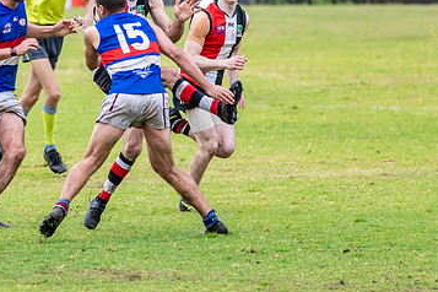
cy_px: 85
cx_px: 163
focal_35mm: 1024
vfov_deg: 1.3
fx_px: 12458
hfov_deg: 2.0
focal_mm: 420
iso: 1250
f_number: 7.1
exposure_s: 1/2000
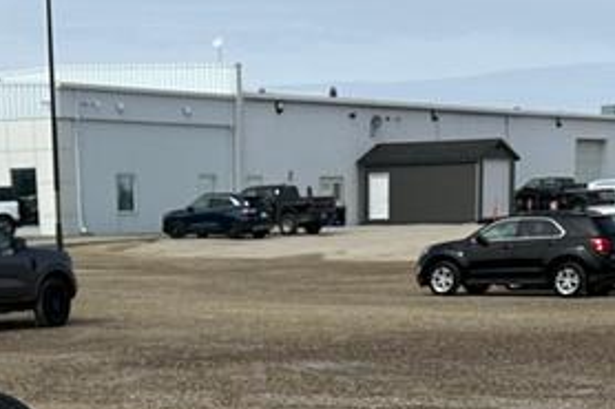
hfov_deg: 17.8
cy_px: 787
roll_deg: +1.9
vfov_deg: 11.0
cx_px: 265
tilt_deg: -15.6
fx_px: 1963
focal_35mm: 115
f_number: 1.78
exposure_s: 1/8929
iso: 80
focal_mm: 6.86
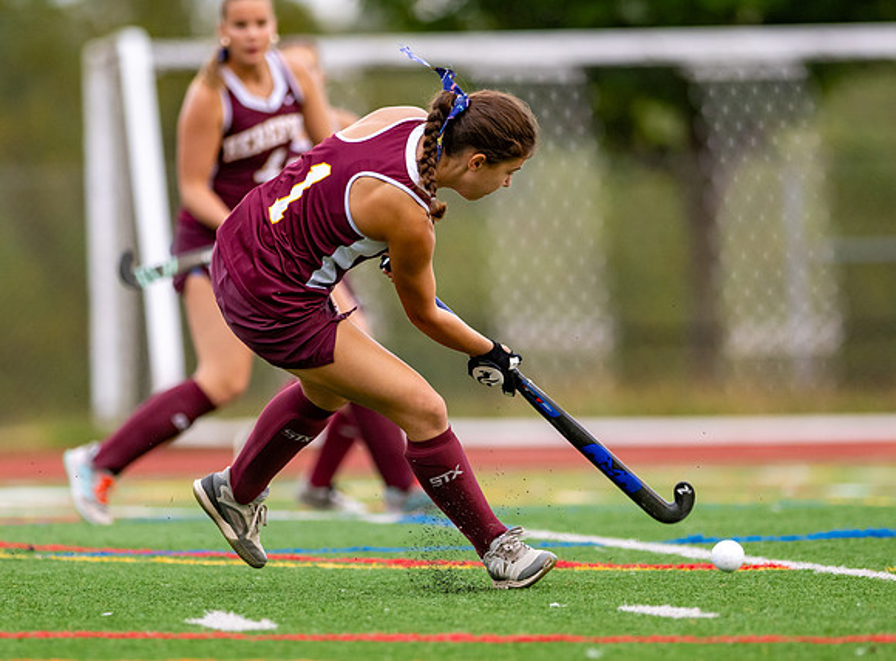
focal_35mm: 477
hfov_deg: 4.2
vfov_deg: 3.1
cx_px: 357
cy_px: 335
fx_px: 12264
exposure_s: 1/1000
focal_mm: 300
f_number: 2.8
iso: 560
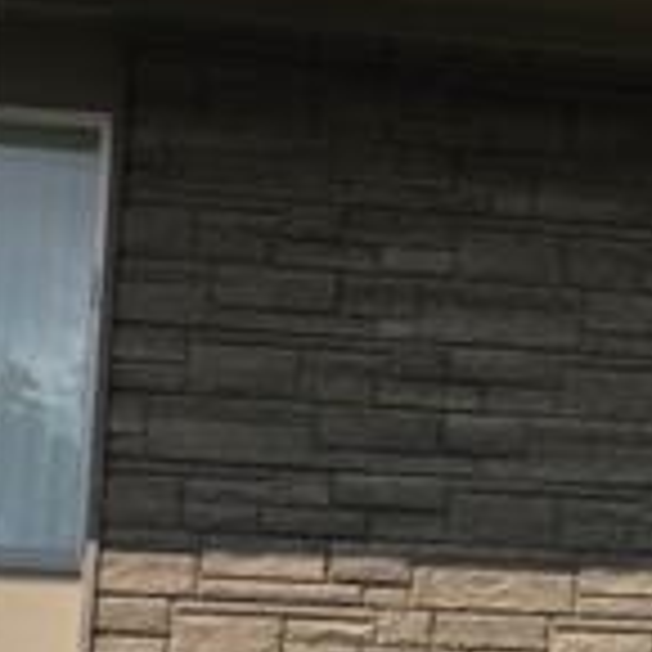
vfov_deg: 11.5
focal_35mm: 144
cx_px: 2271
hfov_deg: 8.7
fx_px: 3069
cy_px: 1039
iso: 80
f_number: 1.7
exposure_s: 1/5608
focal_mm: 6.3
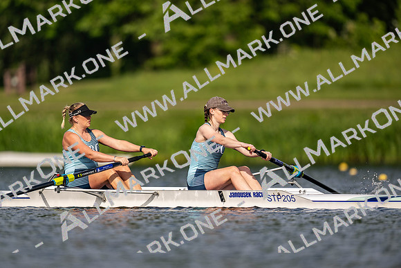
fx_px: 6685
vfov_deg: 2.3
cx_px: 200
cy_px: 134
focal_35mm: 600
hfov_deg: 3.4
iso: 200
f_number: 4
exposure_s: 1/2500
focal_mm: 600
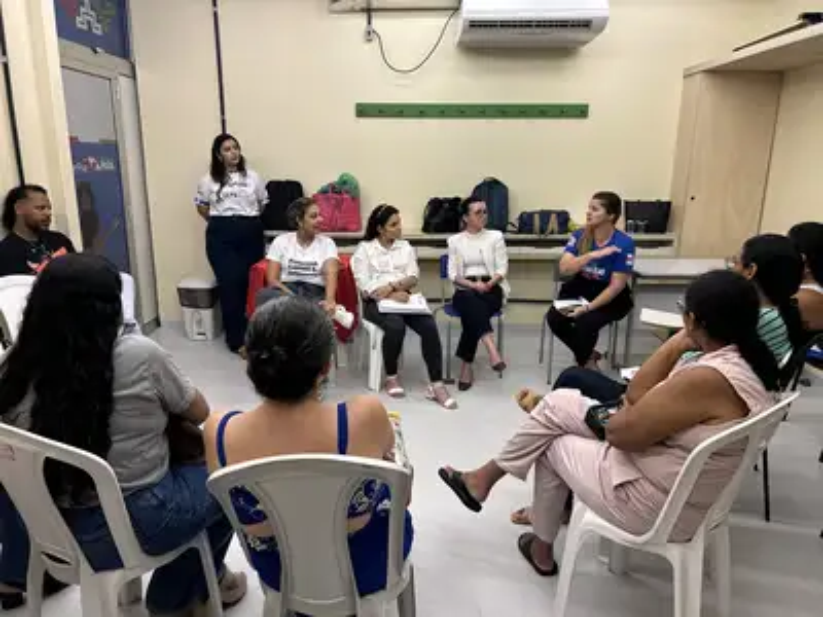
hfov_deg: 67.3
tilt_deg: -12.8
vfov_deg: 53.1
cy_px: 308
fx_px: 618
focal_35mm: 26
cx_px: 412
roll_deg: -0.2
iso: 100
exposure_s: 1/120
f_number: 1.5
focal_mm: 5.7
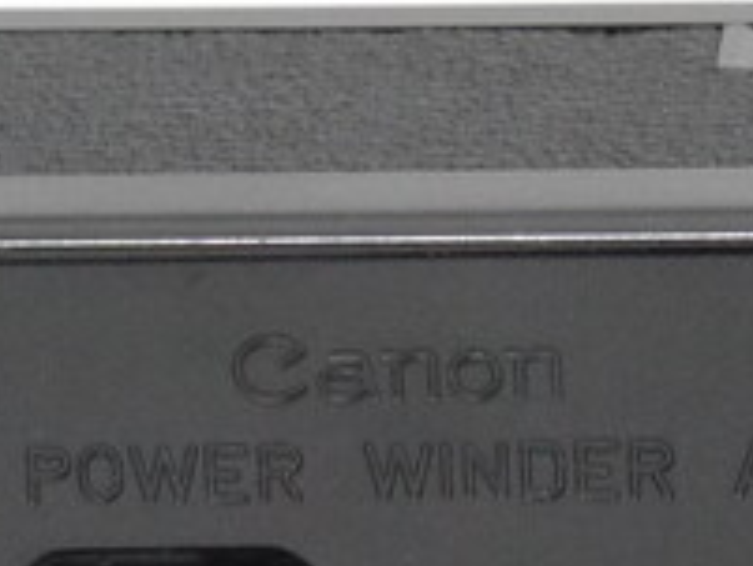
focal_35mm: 514
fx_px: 11188
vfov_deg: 2.9
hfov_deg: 3.8
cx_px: 1203
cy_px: 544
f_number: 8
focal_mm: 43
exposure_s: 1/20
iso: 800
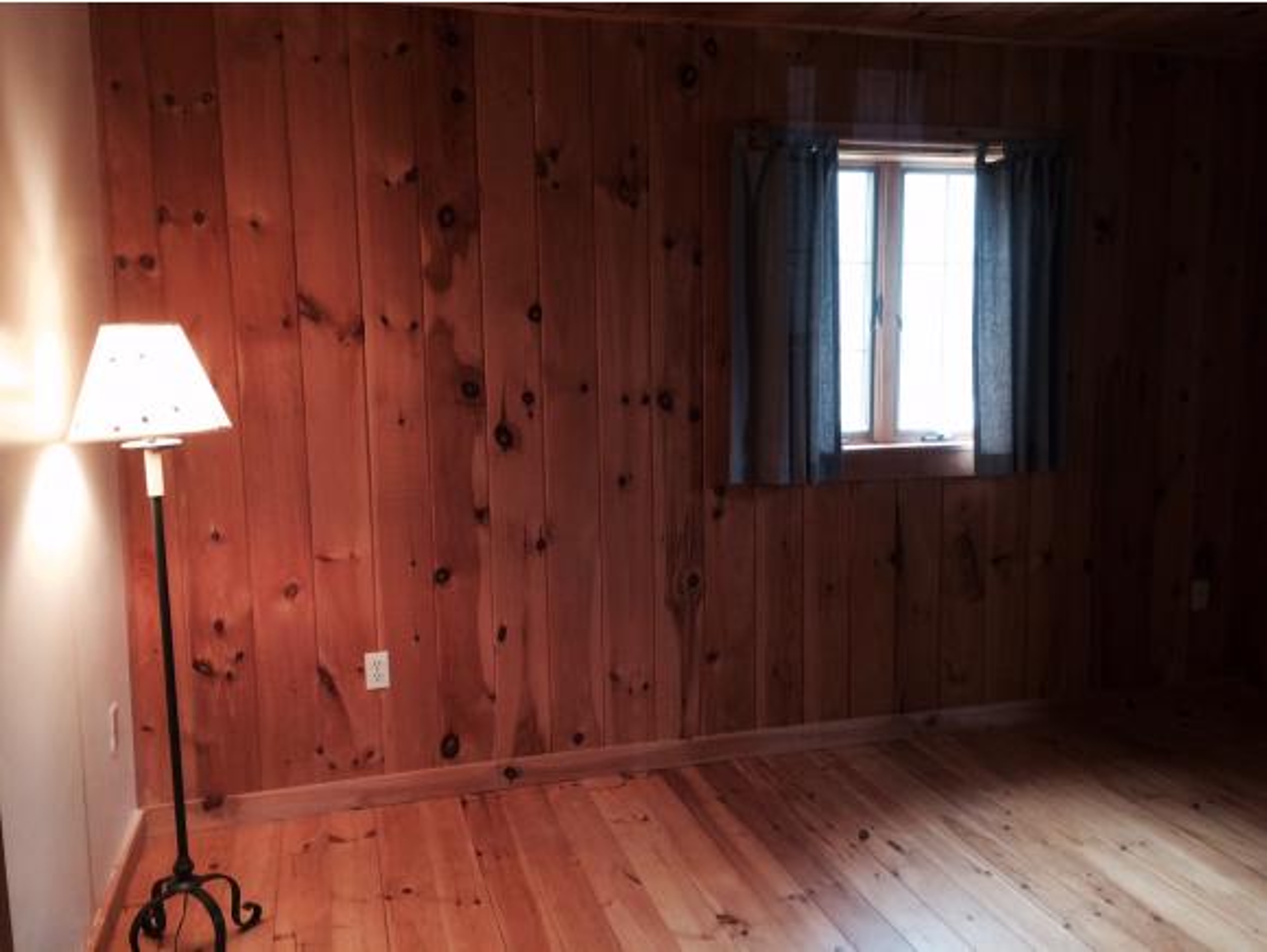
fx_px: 1062
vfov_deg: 48.3
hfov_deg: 61.6
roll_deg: +0.4
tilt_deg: -8.2
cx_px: 634
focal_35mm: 29
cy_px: 476
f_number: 2.2
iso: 125
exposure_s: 1/30
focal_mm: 4.15
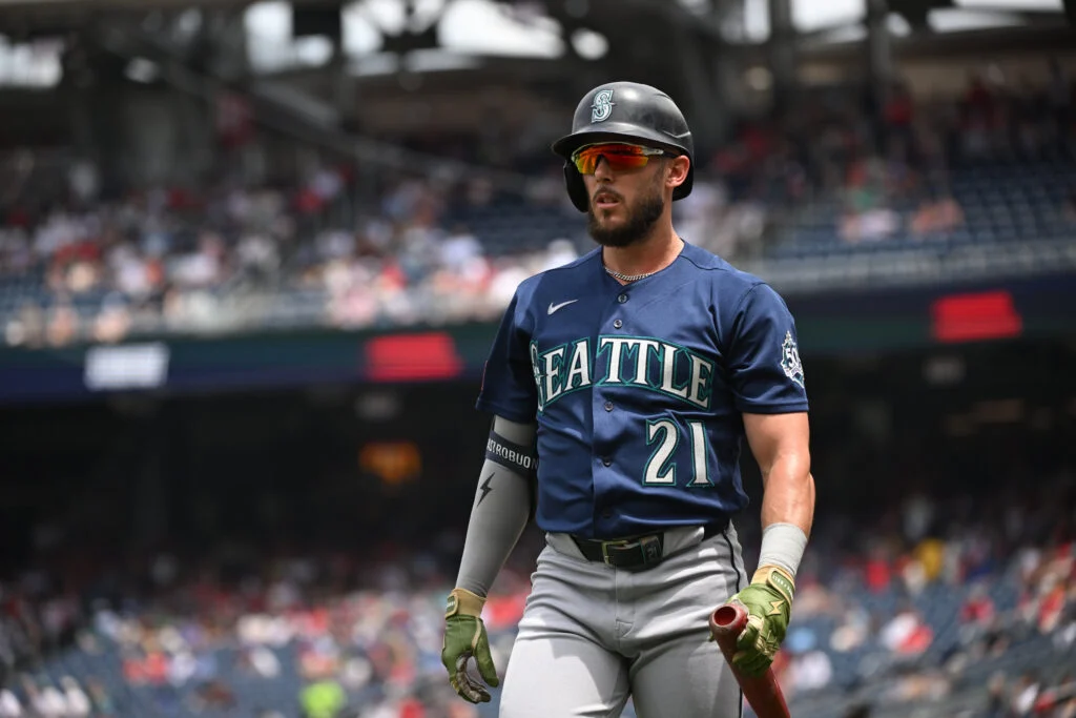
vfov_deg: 7.6
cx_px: 538
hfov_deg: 11.4
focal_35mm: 180
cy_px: 359
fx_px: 5380
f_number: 4
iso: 800
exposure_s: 1/4000
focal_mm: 180
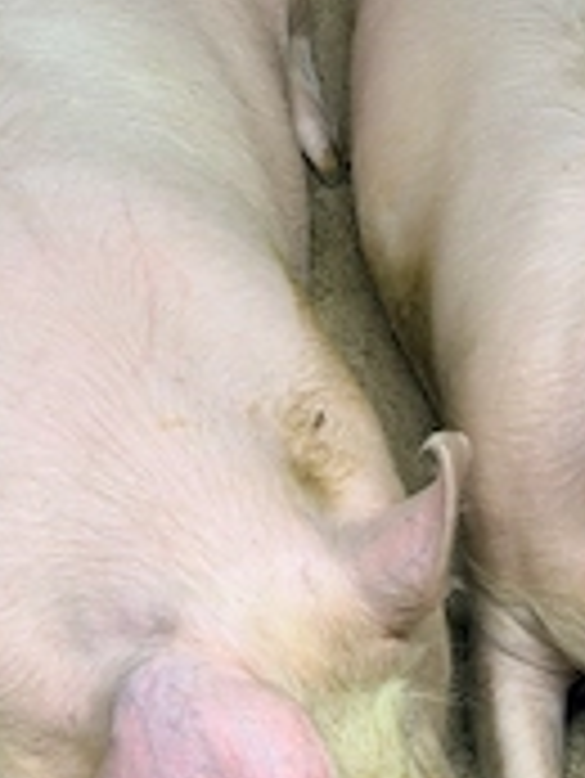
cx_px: 356
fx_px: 2498
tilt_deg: -45.9
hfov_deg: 13.3
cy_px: 450
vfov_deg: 17.7
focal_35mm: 111
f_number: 1.78
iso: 125
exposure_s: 1/50
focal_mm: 6.76
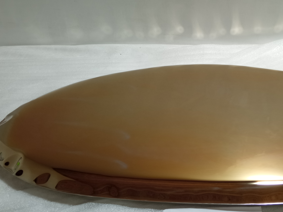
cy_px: 99
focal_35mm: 46
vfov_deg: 31.5
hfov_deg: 40.1
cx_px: 213
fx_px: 376
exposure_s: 1/141
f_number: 2.2
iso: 111
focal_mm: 3.79
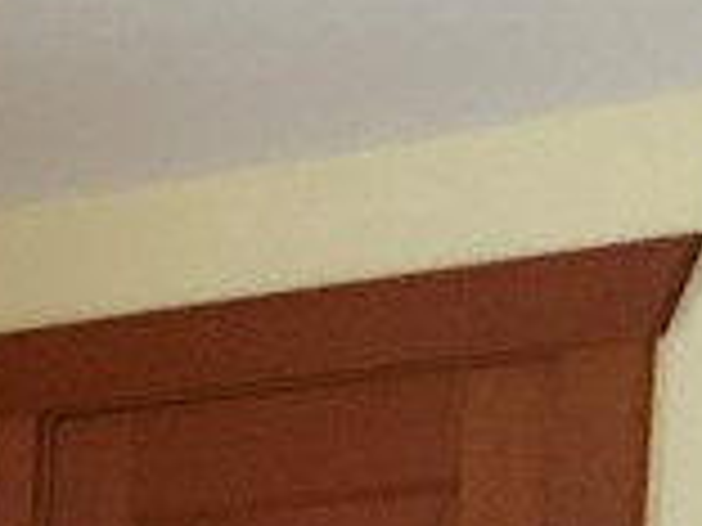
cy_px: 1452
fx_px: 3853
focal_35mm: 190
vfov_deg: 7.1
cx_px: -1184
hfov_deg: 9.0
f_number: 1.8
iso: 200
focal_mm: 3
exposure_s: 1/60
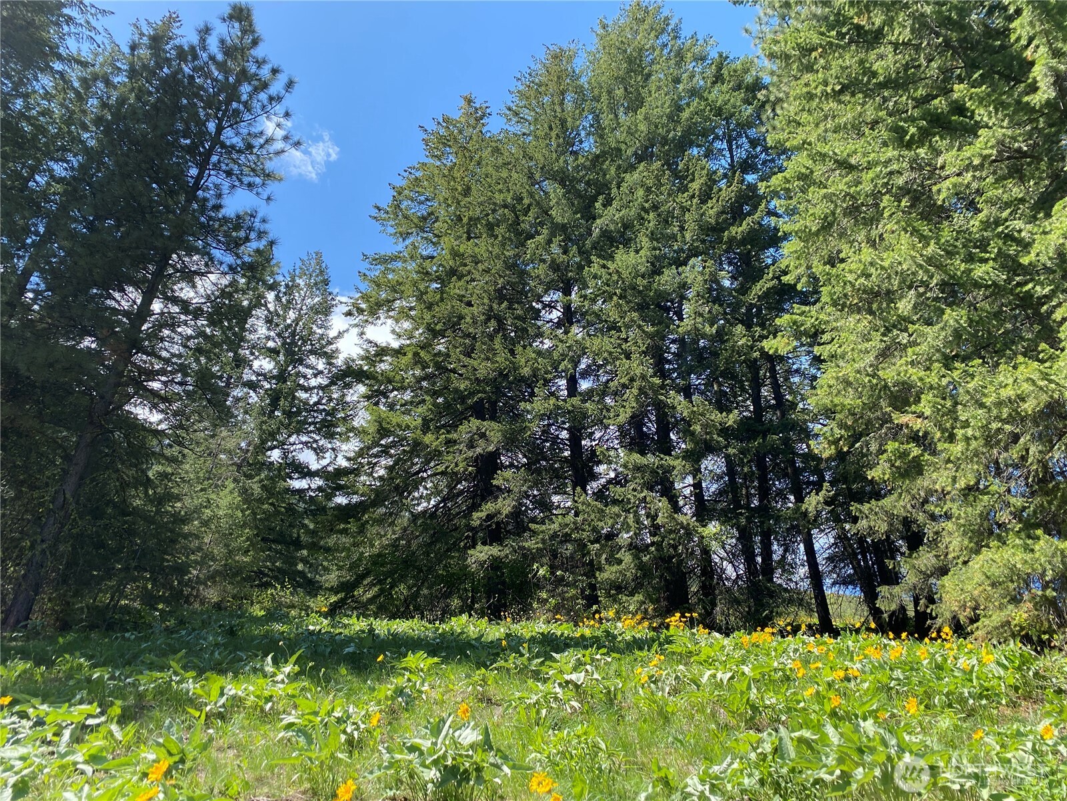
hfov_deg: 67.3
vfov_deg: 53.1
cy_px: 400
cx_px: 534
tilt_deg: +35.3
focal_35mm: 26
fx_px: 801
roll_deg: -3.3
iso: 32
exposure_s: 1/934
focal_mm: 4.25
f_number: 1.8
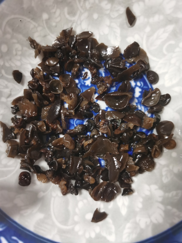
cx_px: 91
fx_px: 189
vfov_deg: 65.3
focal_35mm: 27
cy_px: 122
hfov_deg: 51.3
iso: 160
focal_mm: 5.56
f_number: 1.6
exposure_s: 1/50
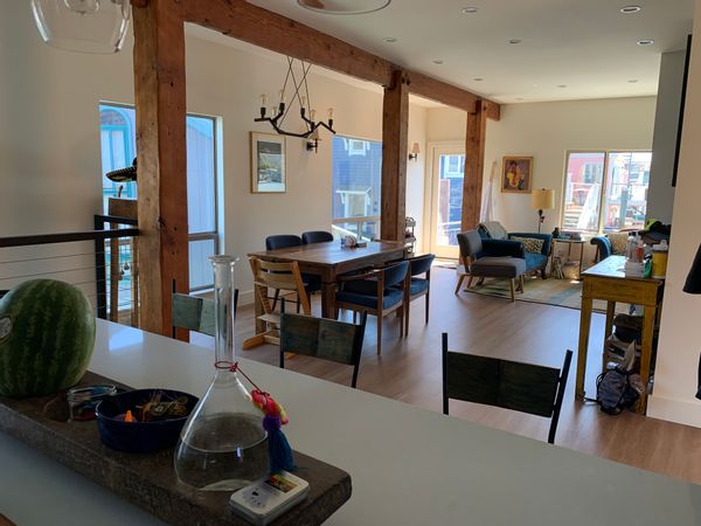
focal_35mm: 26
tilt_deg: -8.8
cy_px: 263
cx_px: 350
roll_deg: -1.1
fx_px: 527
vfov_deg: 53.1
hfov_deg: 67.3
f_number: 1.8
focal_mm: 4.25
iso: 64
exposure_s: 1/121
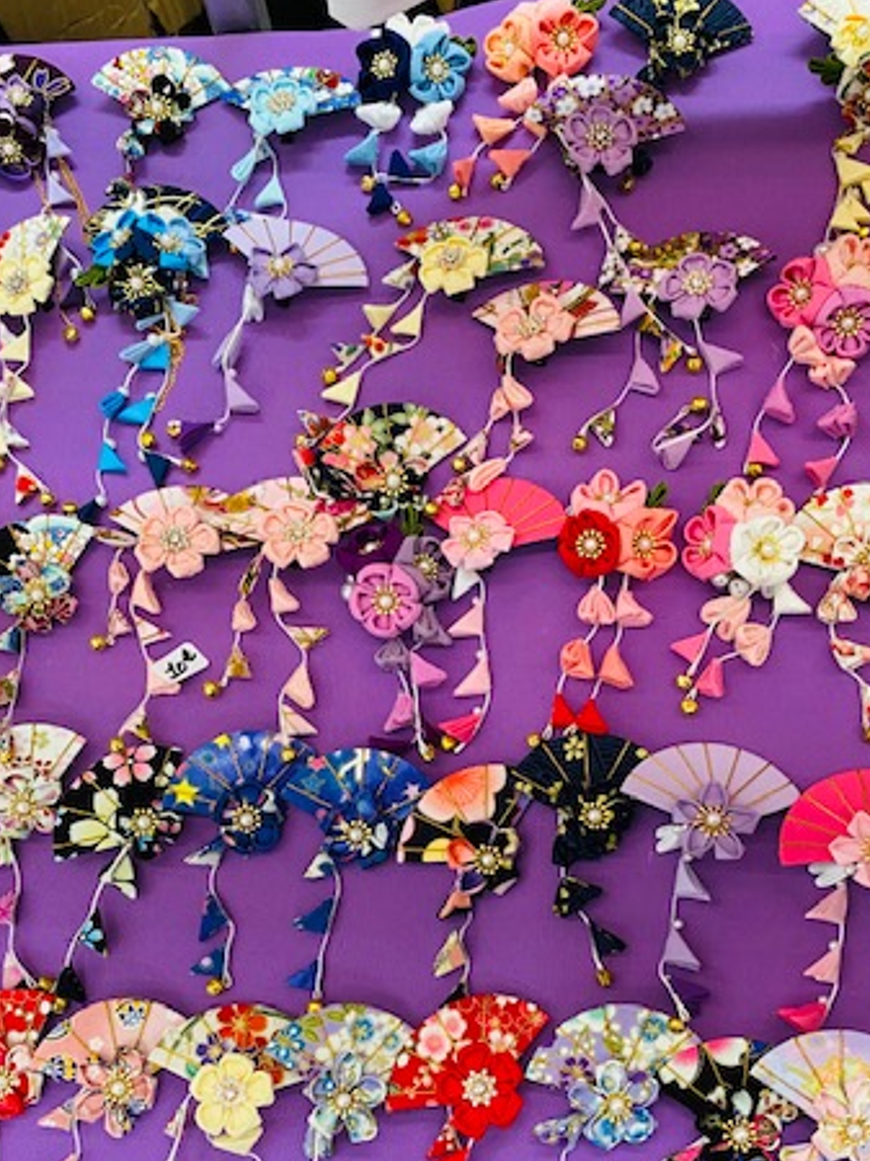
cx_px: 454
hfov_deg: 38.6
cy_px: 795
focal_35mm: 37
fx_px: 1241
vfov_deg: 49.1
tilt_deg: -75.4
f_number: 1.8
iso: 125
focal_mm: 4.25
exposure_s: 1/50
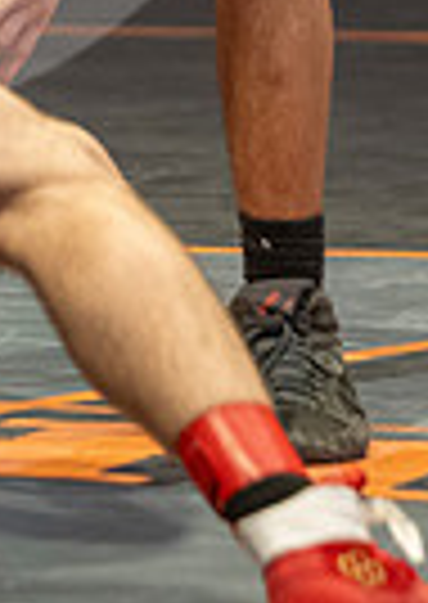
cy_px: -465
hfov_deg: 2.6
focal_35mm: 556
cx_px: -422
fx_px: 9509
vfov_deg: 3.6
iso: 3200
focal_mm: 104
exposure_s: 1/1000
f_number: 2.8
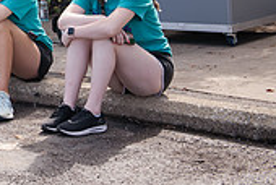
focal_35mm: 150
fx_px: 1152
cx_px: -188
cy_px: -93
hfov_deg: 12.7
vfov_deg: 9.0
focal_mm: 44
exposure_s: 1/400
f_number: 5.6
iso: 400
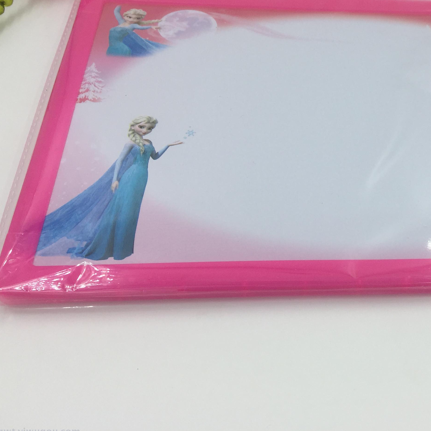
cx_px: 362
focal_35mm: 45
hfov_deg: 35.9
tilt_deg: -48.2
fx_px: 634
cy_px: 153
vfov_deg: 37.3
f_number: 2.2
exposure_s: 1/527
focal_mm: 4.15
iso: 32
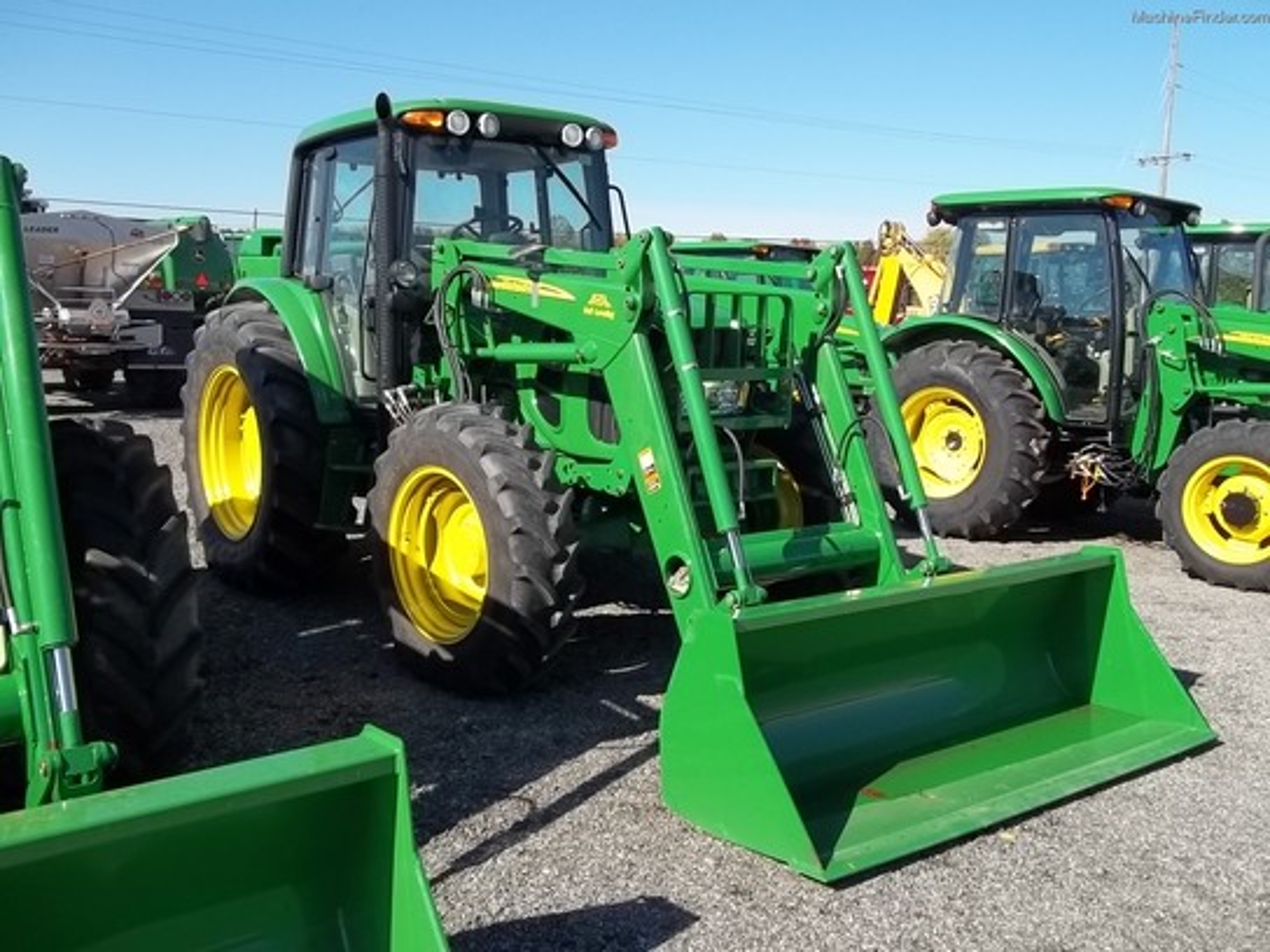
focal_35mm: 32
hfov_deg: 56.8
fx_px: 1174
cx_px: 635
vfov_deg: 44.2
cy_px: 476
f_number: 8.8
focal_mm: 5.7
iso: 64
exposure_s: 1/100
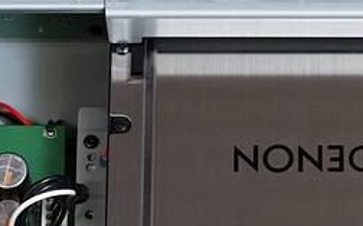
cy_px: 279
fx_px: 3242
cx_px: 327
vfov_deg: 4.0
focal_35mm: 328
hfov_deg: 6.4
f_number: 5.6
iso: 1600
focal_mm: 60
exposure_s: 1/60
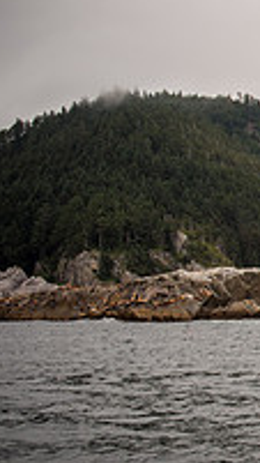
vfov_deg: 24.7
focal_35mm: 86
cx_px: 584
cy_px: 257
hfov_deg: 11.9
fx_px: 1054
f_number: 2.8
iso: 100
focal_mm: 27
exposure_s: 1/800
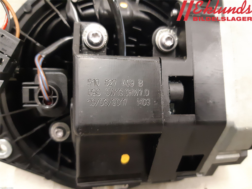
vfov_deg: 53.1
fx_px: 189
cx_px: 126
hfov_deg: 67.3
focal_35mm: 26
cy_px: 94
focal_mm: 3.93
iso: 400
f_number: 1.7
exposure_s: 1/25
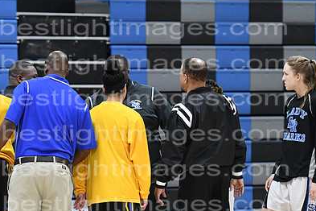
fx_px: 2815
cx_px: 109
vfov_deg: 4.3
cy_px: 153
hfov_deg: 6.4
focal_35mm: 321
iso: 5000
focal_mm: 145
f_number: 3.5
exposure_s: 1/640
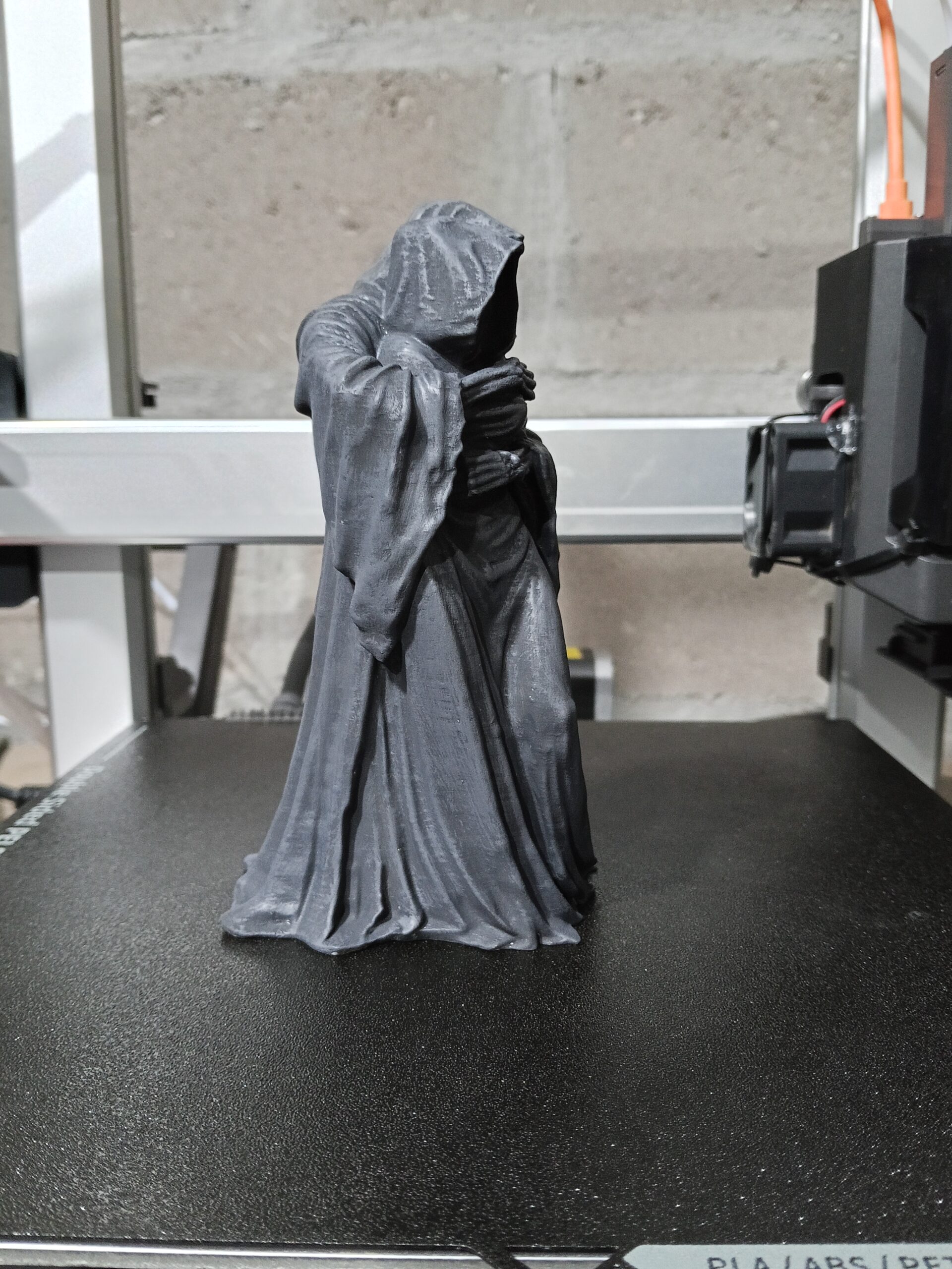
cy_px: 634
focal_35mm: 27
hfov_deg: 51.4
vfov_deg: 65.3
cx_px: 476
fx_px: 990
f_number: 1.8
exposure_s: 1/33.3
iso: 1000
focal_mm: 3.98
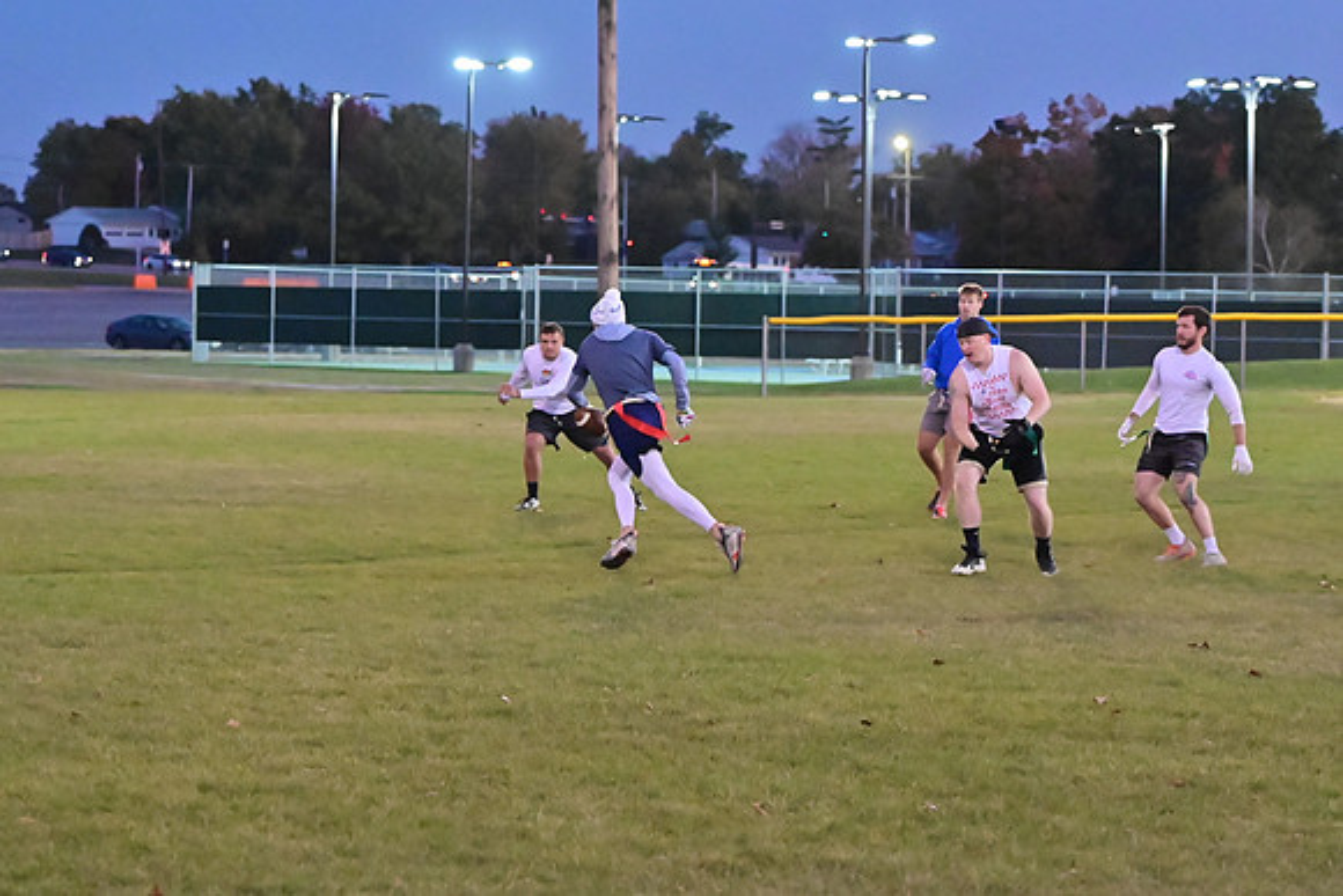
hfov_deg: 19.5
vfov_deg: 13.0
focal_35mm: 105
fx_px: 3918
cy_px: 448
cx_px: 672
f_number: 4
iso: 6400
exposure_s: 1/500
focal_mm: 70
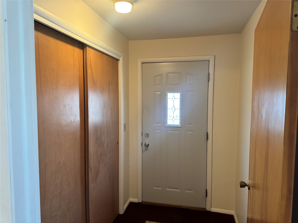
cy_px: 112
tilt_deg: -4.4
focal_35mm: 24
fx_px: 207
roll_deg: -0.5
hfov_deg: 71.6
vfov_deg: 56.8
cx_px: 149
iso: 320
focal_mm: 6.76
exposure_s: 1/60
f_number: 1.78
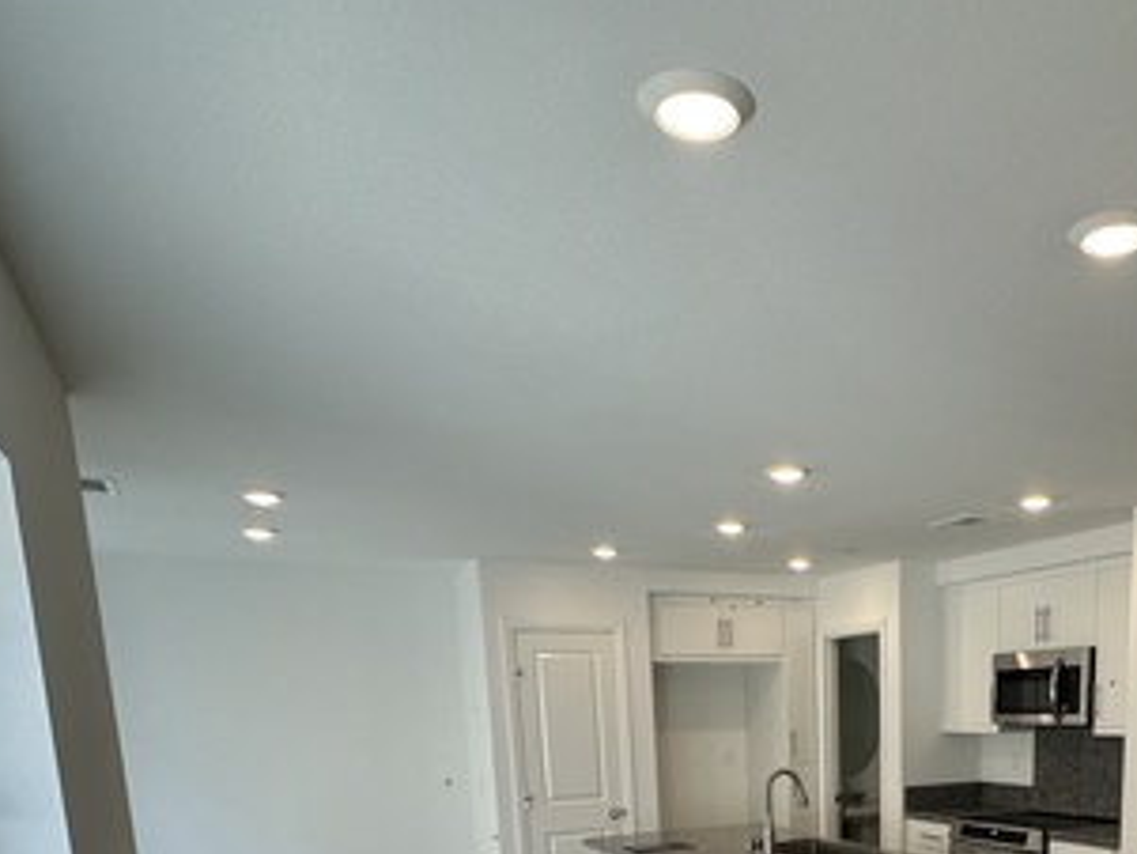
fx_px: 1019
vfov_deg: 39.0
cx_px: 822
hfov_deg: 56.1
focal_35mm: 31
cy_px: 896
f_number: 2.2
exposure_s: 1/120
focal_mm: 2.22
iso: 80
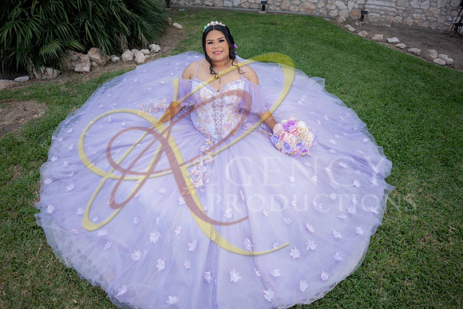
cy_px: 154
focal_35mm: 20
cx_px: 232
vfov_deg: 62.0
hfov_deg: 84.0
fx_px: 257
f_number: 2.8
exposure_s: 1/640
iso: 125
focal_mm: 20
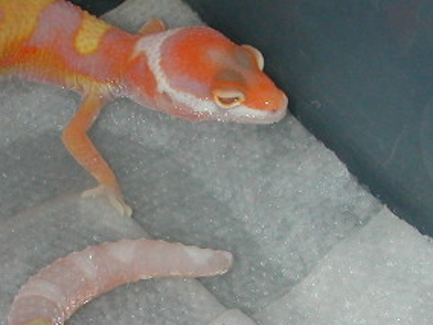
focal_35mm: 144
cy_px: 293
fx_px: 1801
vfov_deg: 10.2
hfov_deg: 13.7
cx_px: 110
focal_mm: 9.7
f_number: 5.9
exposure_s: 1/59.9
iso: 100
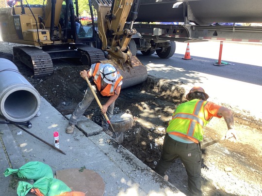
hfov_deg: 58.4
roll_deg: +1.3
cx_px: 131
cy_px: 98
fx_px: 235
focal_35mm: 31
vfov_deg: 45.4
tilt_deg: -17.5
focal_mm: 3.3
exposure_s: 1/131
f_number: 2.4
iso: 25
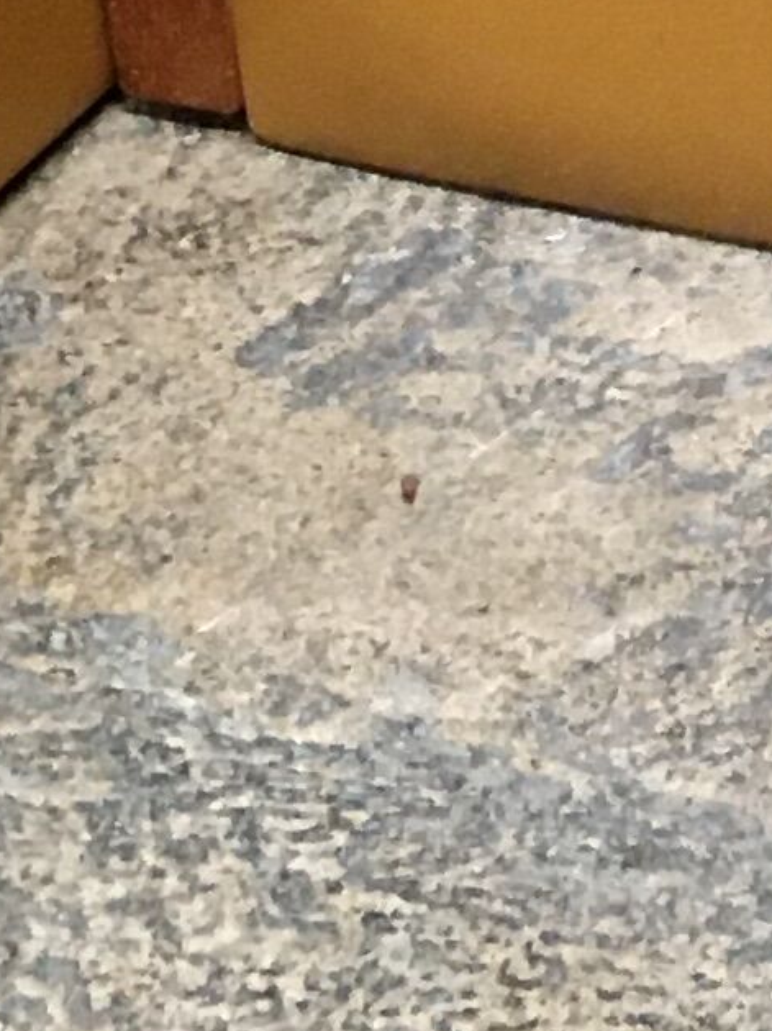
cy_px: -1383
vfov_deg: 9.5
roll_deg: +2.0
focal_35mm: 186
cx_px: 1698
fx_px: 5536
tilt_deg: -17.0
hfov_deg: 7.6
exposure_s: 1/33
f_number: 2.2
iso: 160
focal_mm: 4.15
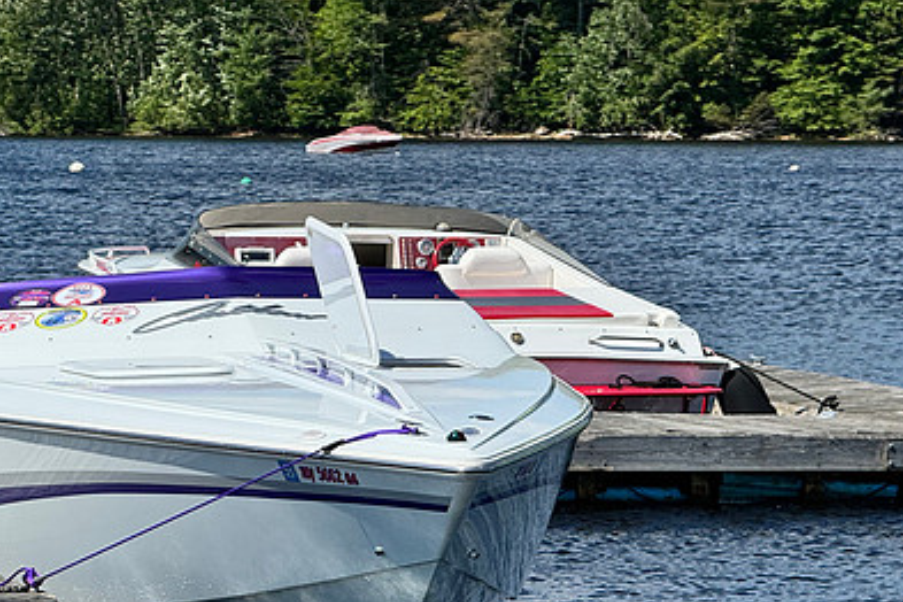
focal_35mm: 184
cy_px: 488
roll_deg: +1.5
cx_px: 262
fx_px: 4615
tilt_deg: -1.8
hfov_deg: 11.2
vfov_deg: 7.5
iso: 50
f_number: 2.8
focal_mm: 15.66
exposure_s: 1/2212
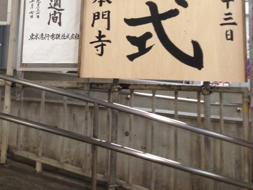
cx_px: 147
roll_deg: -1.4
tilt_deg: +8.3
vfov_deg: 24.3
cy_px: -22
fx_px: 410
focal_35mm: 56
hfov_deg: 34.3
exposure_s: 1/20
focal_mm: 4.12
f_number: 2.4
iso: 125
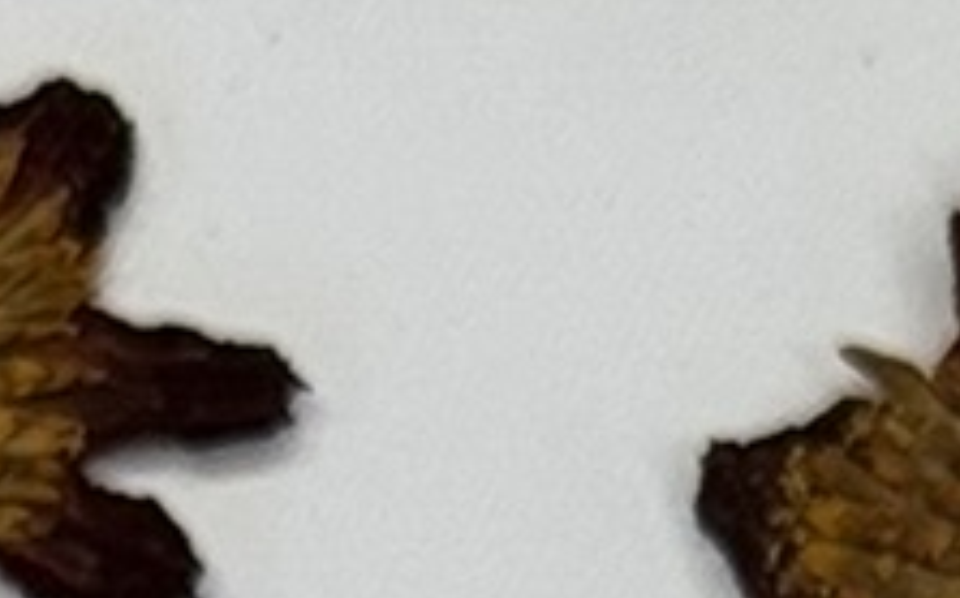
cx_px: 1494
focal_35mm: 468
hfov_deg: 4.5
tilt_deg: -69.3
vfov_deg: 2.7
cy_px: 3016
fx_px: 12235
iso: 80
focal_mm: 6.76
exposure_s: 1/60
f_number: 1.78
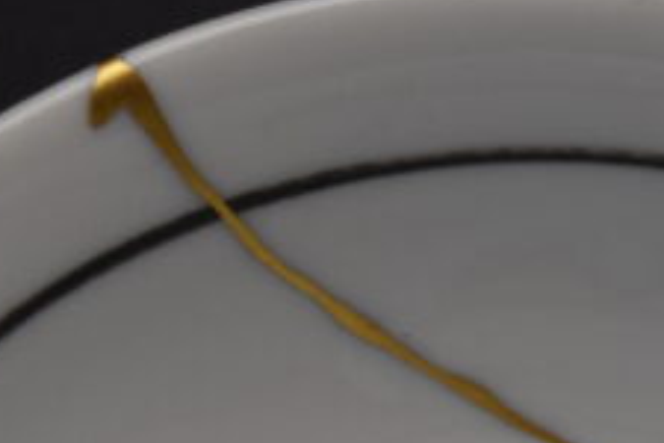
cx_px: 570
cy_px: 802
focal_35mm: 287
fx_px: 5293
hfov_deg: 7.2
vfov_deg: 4.7
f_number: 6.3
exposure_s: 1/160
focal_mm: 42
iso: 400
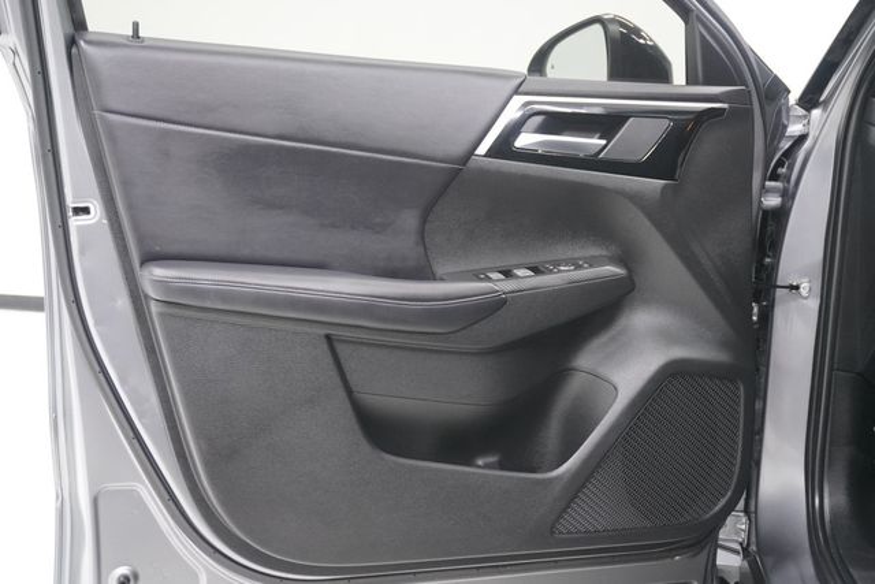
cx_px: 438
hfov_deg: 51.9
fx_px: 899
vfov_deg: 36.0
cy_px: 292
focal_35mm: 37
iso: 2500
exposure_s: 1/160
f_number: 4.5
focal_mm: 25
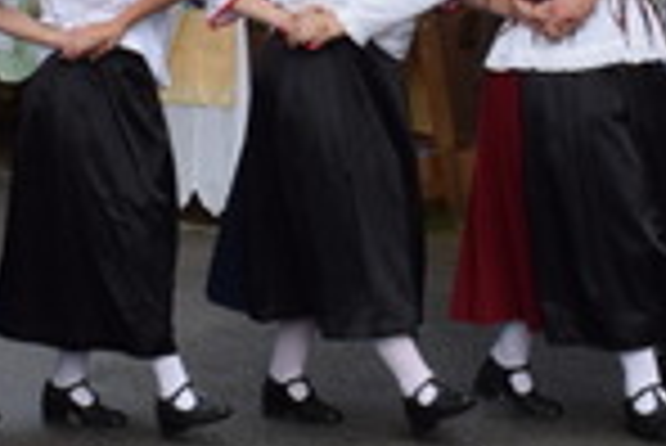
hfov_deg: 10.5
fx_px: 3611
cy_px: -45
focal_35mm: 195
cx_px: 243
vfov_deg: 7.0
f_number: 6.3
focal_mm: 24
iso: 200
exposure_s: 1/160
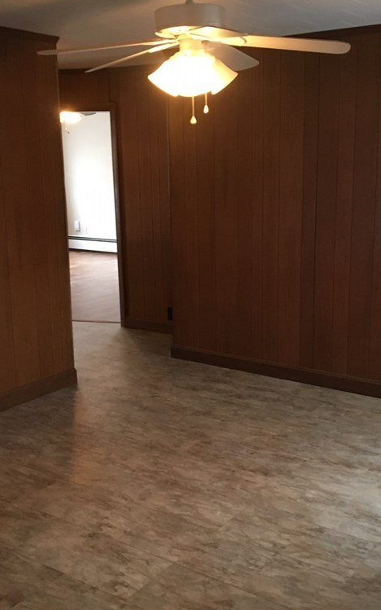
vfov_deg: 47.2
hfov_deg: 30.5
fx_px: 698
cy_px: 305
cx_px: 227
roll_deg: +0.9
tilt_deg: -10.8
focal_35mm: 42
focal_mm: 4.15
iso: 200
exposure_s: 1/24
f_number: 2.2
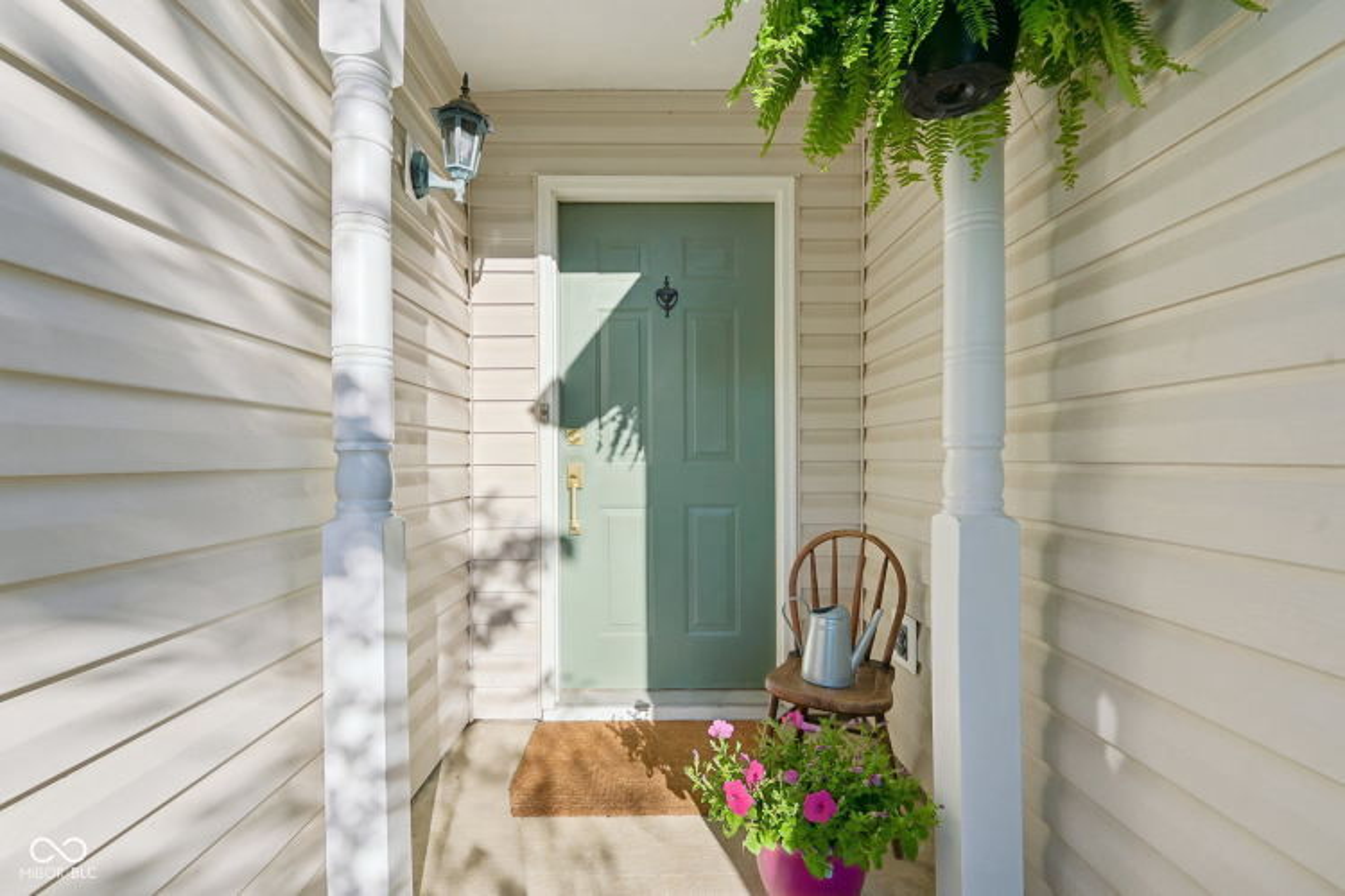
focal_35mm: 16
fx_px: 598
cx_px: 672
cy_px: 448
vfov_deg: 73.7
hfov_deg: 96.7
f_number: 8
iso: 100
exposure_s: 1/400
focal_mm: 16
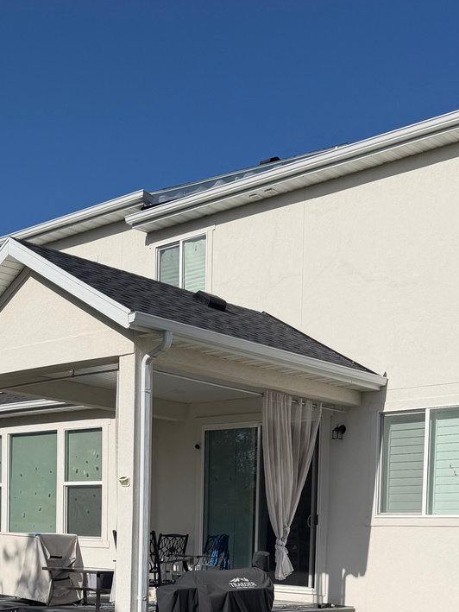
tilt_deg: -3.3
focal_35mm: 52
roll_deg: -2.7
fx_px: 919
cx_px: 331
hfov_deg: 27.7
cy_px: 585
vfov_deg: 34.1
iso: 80
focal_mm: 6.76
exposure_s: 1/11905
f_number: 1.78
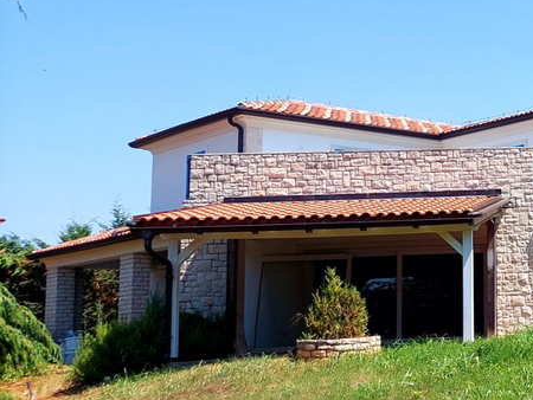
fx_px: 986
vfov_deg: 23.0
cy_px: 195
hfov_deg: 25.6
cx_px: 709
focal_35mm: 64
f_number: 1.8
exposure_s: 1/1281
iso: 40
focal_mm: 5.23
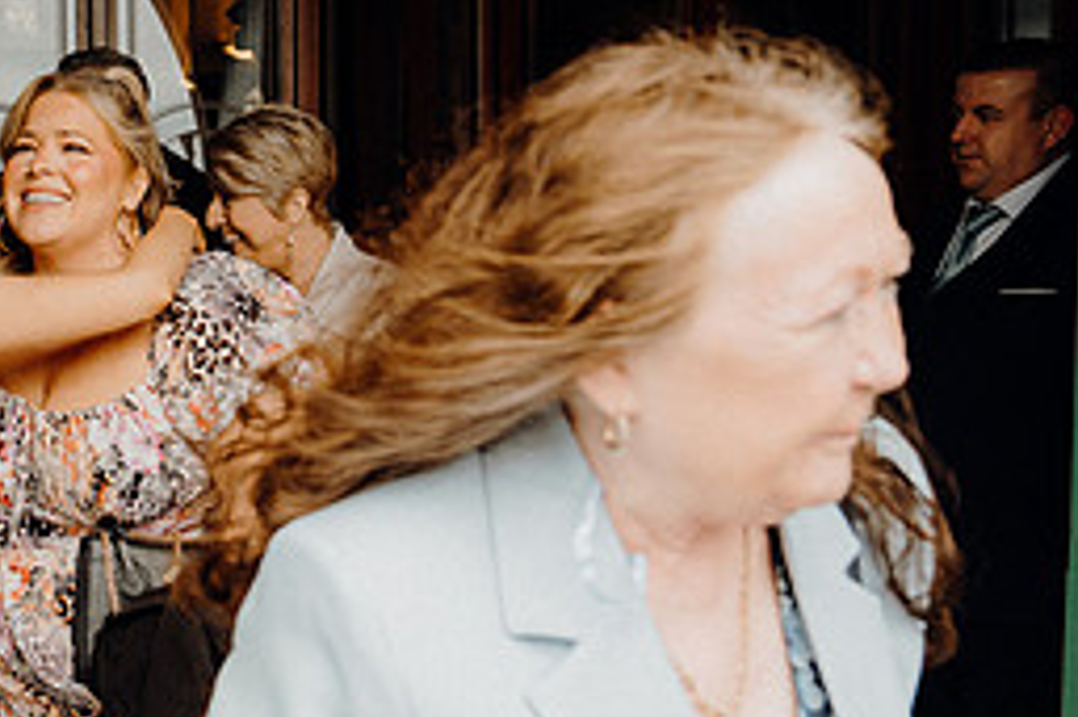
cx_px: 4
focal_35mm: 61
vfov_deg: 22.2
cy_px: 367
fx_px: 1825
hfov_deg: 30.6
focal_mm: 27
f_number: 3.5
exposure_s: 1/200
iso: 200
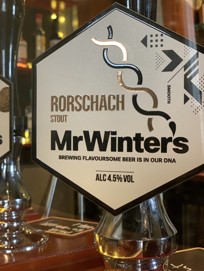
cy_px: 136
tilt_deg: +0.1
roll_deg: +0.9
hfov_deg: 28.0
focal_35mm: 52
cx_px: 102
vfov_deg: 36.8
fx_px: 409
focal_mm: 6
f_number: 2.4
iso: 400
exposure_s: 1/32
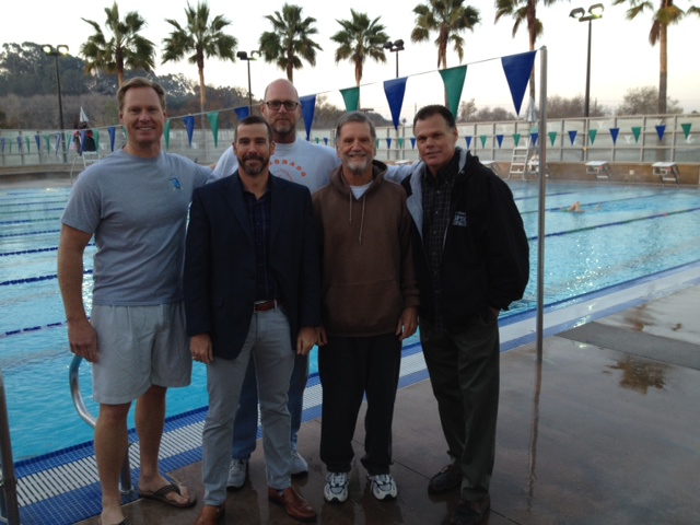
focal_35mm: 35
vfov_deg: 40.7
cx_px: 350
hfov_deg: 52.6
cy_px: 262
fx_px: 708
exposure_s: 1/60
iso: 64
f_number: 2.4
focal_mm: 4.28
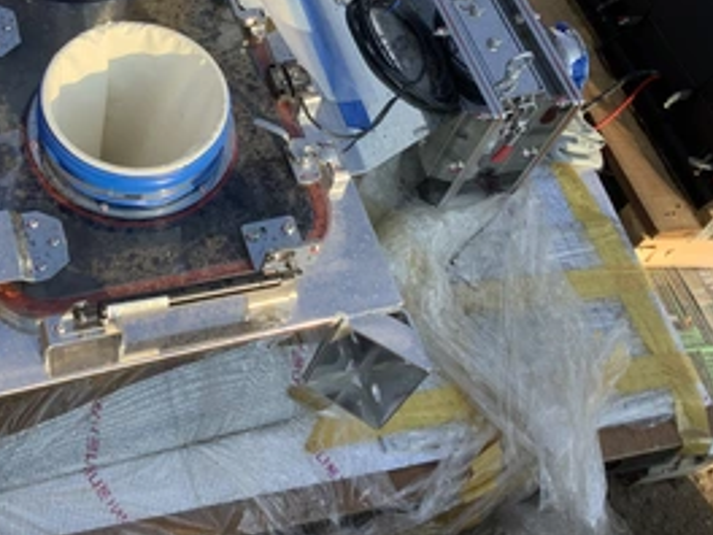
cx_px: 200
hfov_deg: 39.6
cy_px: 141
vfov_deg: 30.4
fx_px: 968
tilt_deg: -52.8
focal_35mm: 47
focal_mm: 3.3
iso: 25
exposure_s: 1/429
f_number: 2.4
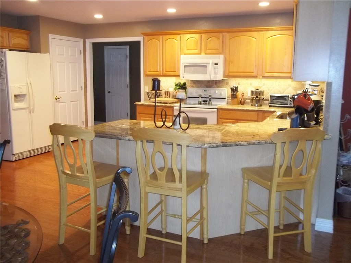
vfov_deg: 44.2
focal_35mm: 32
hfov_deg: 56.8
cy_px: 132
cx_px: 176
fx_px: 324
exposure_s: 1/30
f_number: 2.9
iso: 250
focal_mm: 5.7
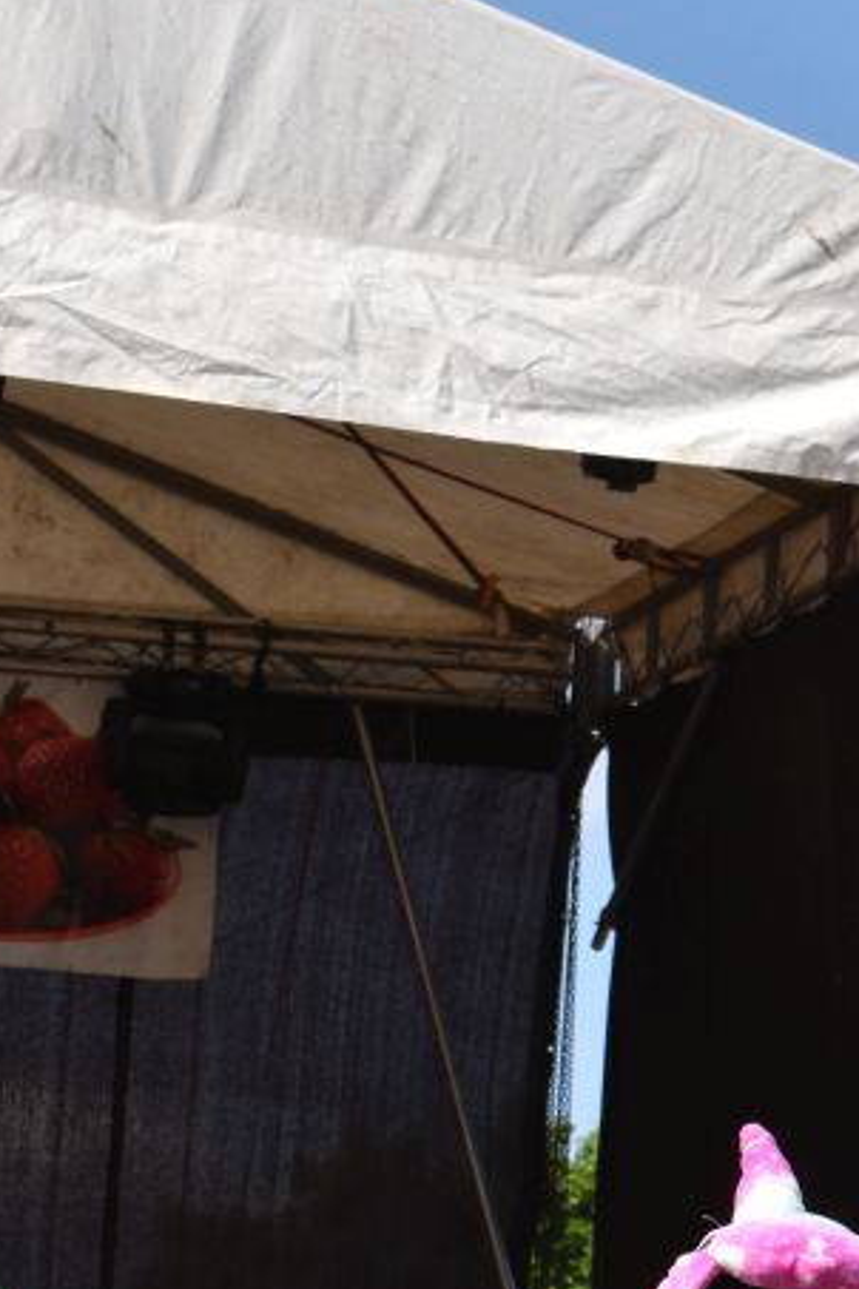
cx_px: 910
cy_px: 1218
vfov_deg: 9.4
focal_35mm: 218
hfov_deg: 6.3
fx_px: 7814
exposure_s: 1/200
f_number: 11
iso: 100
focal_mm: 55
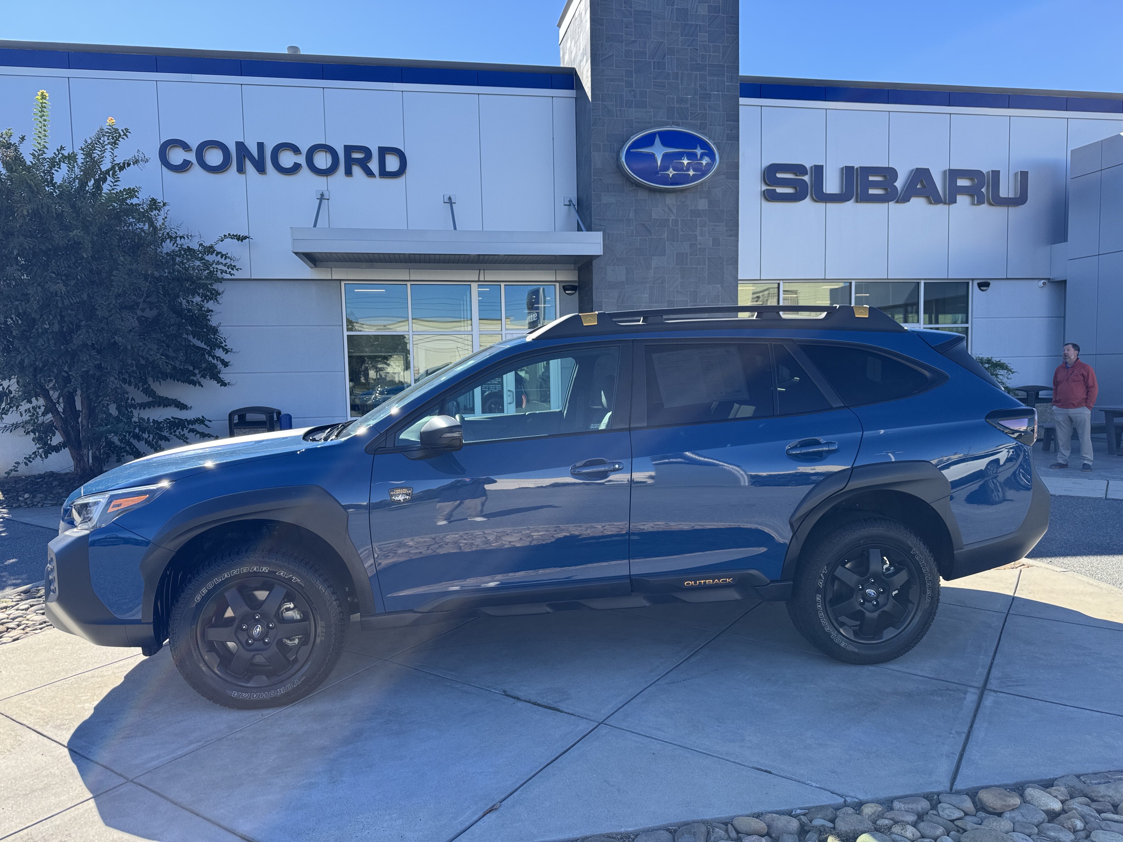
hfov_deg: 71.6
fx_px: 779
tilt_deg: -3.4
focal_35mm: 24
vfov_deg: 56.8
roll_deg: +0.7
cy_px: 421
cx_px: 562
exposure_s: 1/1395
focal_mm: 6.76
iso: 80
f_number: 1.78
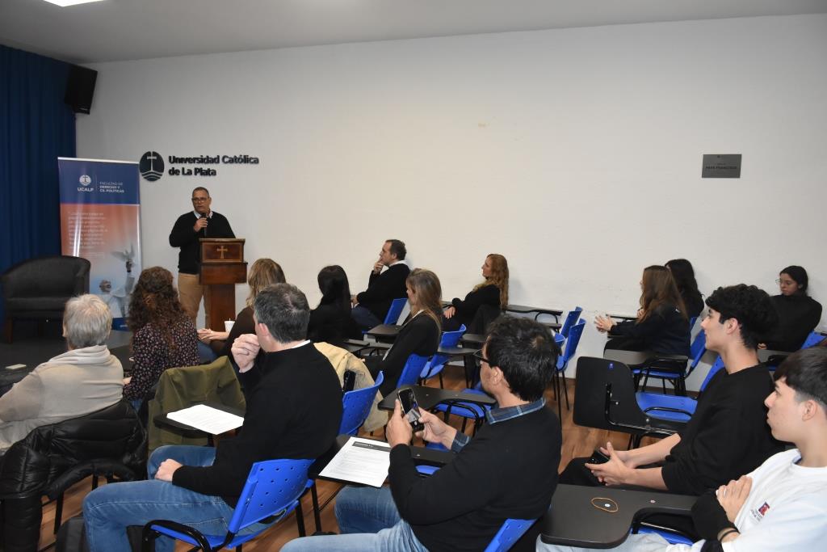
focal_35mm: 27
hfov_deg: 67.4
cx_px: 414
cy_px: 276
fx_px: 620
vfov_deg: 47.9
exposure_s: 1/125
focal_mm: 18
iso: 1600
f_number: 5.6
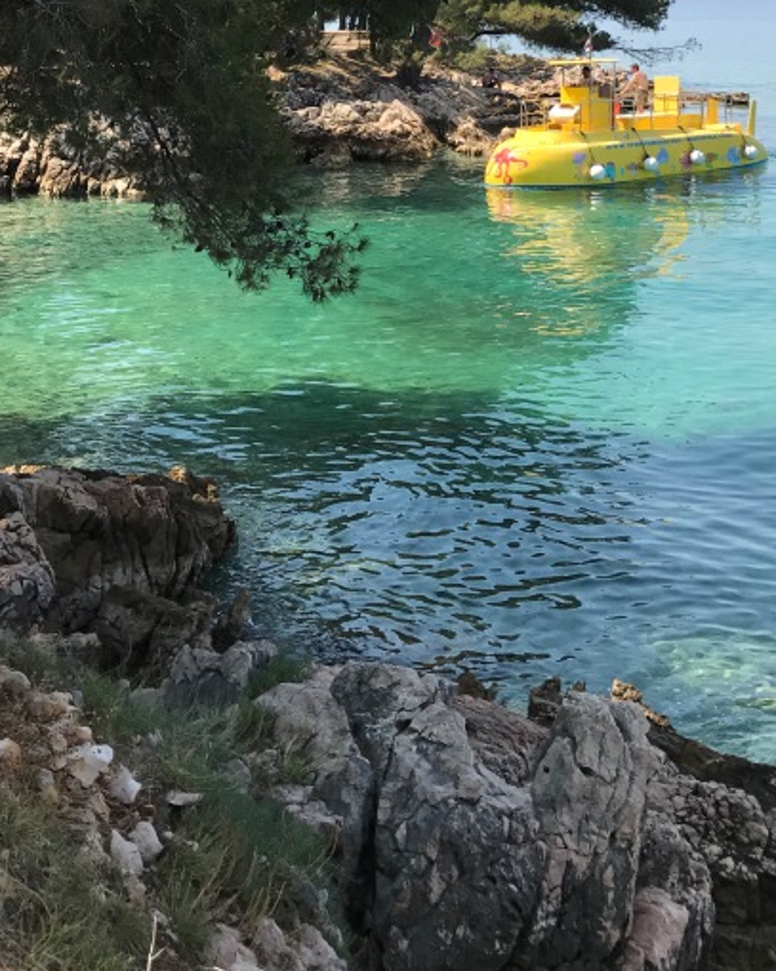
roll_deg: +1.0
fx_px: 1579
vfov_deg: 32.4
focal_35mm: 55
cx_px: 372
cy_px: 92
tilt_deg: -1.9
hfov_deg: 27.6
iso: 20
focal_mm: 3.99
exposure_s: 1/1623
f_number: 1.8
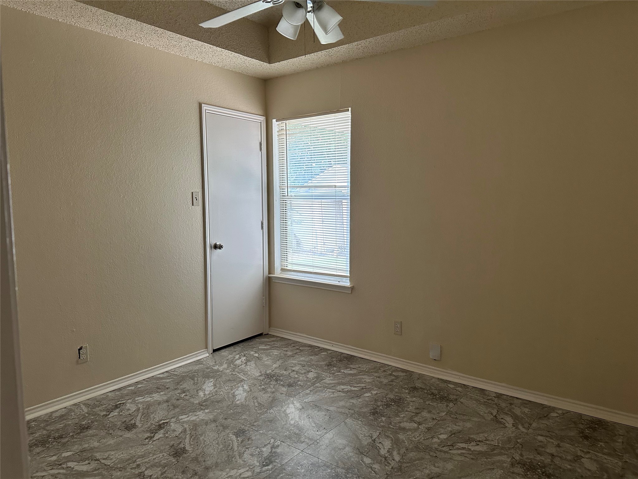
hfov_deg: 71.6
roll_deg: +0.4
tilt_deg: -6.4
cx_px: 319
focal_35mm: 24
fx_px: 442
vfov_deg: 56.8
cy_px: 240
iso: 400
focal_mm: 6.86
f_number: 1.78
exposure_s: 1/60
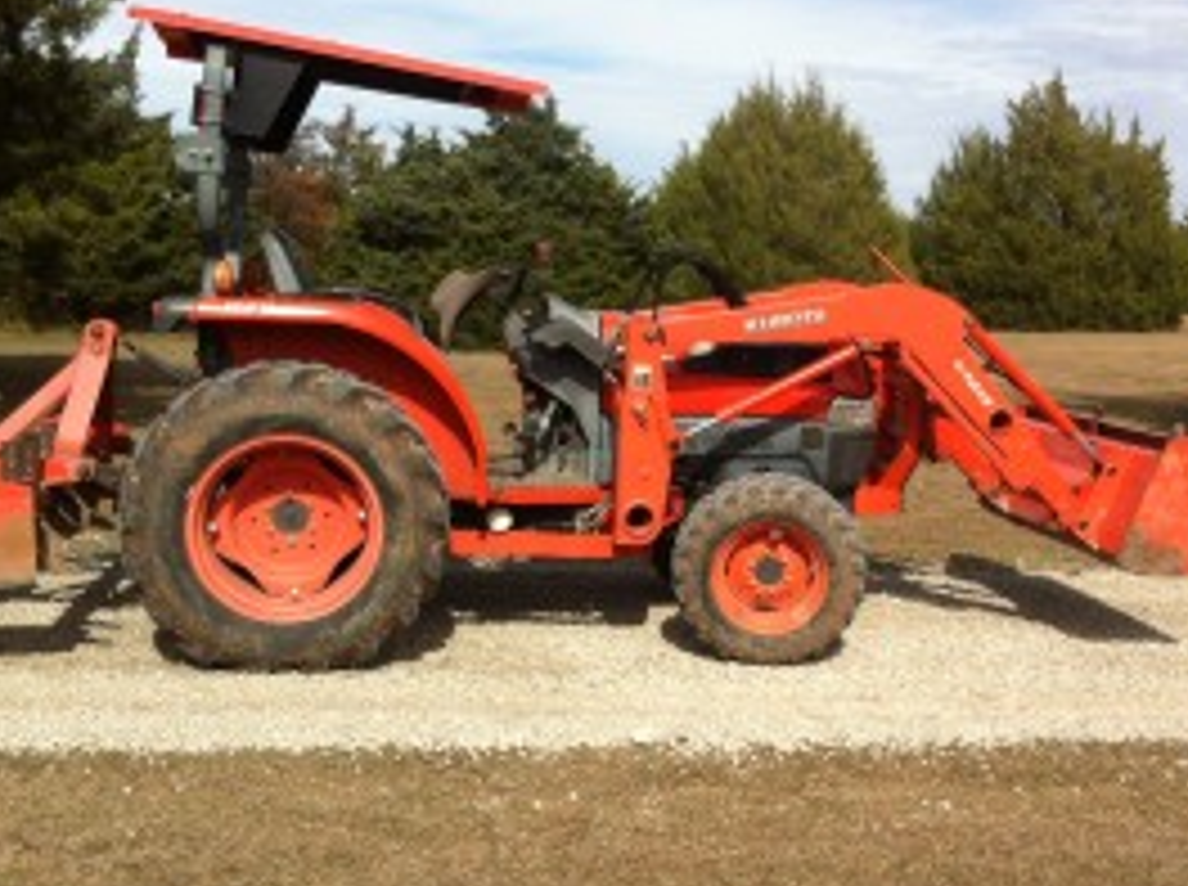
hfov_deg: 36.1
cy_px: 465
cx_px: 711
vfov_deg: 27.4
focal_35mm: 53
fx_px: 1816
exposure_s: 1/1737
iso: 80
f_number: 2.8
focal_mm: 3.85
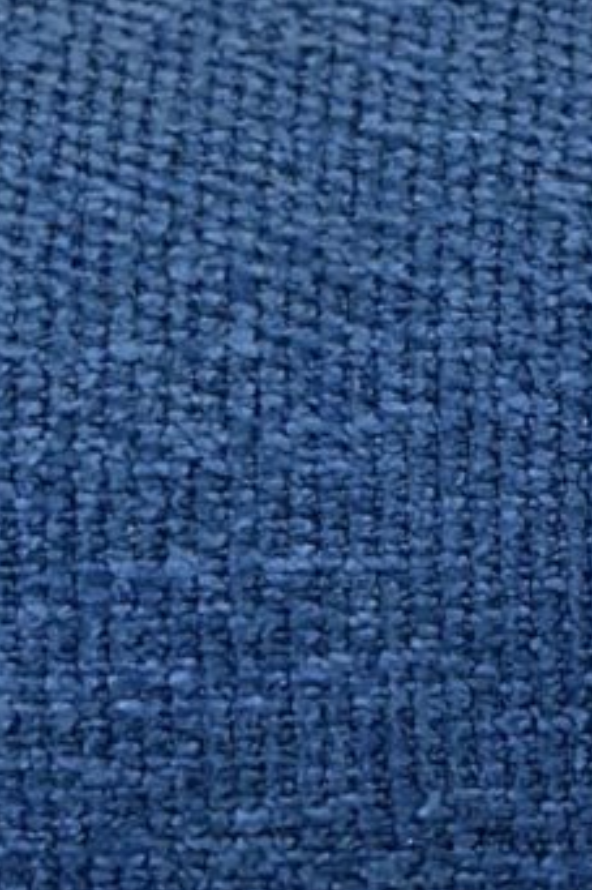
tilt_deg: -10.0
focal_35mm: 375
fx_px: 9259
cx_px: 1288
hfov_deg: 3.6
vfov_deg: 5.5
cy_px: 681
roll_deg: +2.0
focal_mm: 6.86
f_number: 1.78
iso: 100
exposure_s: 1/120
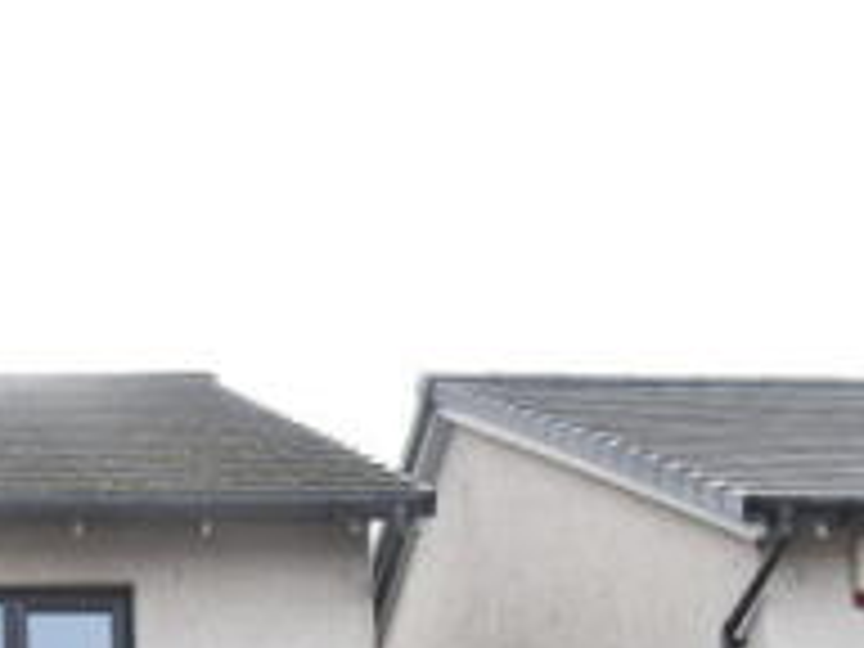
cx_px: -430
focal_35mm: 108
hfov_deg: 16.6
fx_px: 2696
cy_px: 862
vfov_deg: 13.2
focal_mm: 22
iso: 200
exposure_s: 1/250
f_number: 6.3
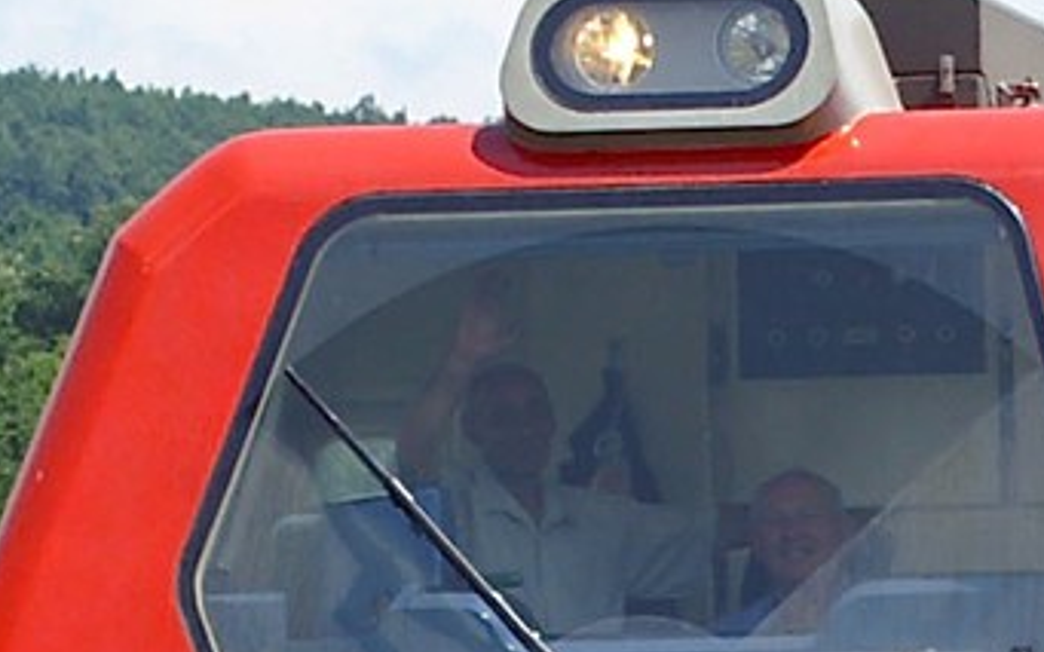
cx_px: 1601
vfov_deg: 3.4
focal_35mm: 387
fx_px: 11005
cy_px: 1146
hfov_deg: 5.4
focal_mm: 45
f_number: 7.1
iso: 200
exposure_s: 1/640
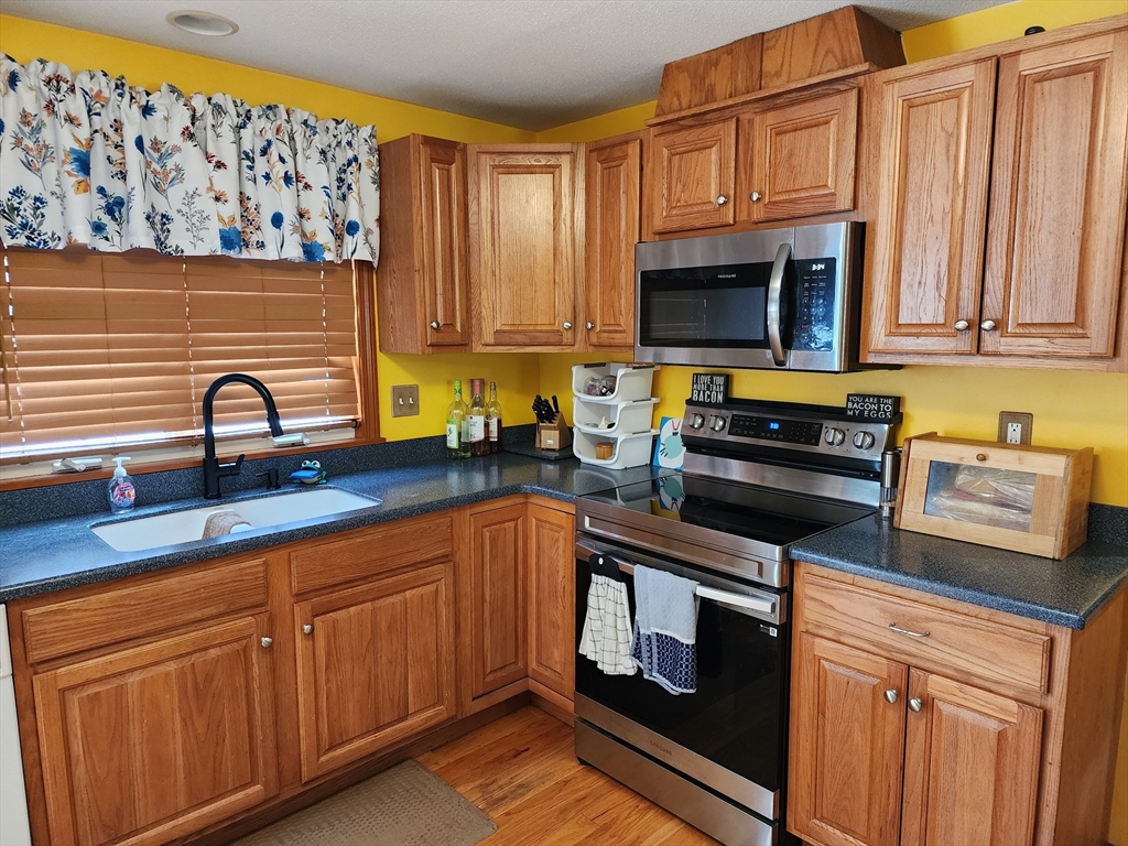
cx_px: 564
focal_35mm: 23
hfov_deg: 73.9
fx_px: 749
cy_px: 423
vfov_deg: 58.9
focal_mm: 6.4
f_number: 1.8
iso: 640
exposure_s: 1/120
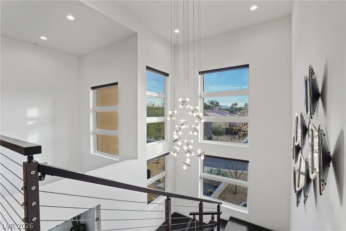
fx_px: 154
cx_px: 173
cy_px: 116
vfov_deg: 73.8
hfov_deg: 96.7
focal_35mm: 16
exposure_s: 1/15
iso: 250
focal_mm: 16
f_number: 9
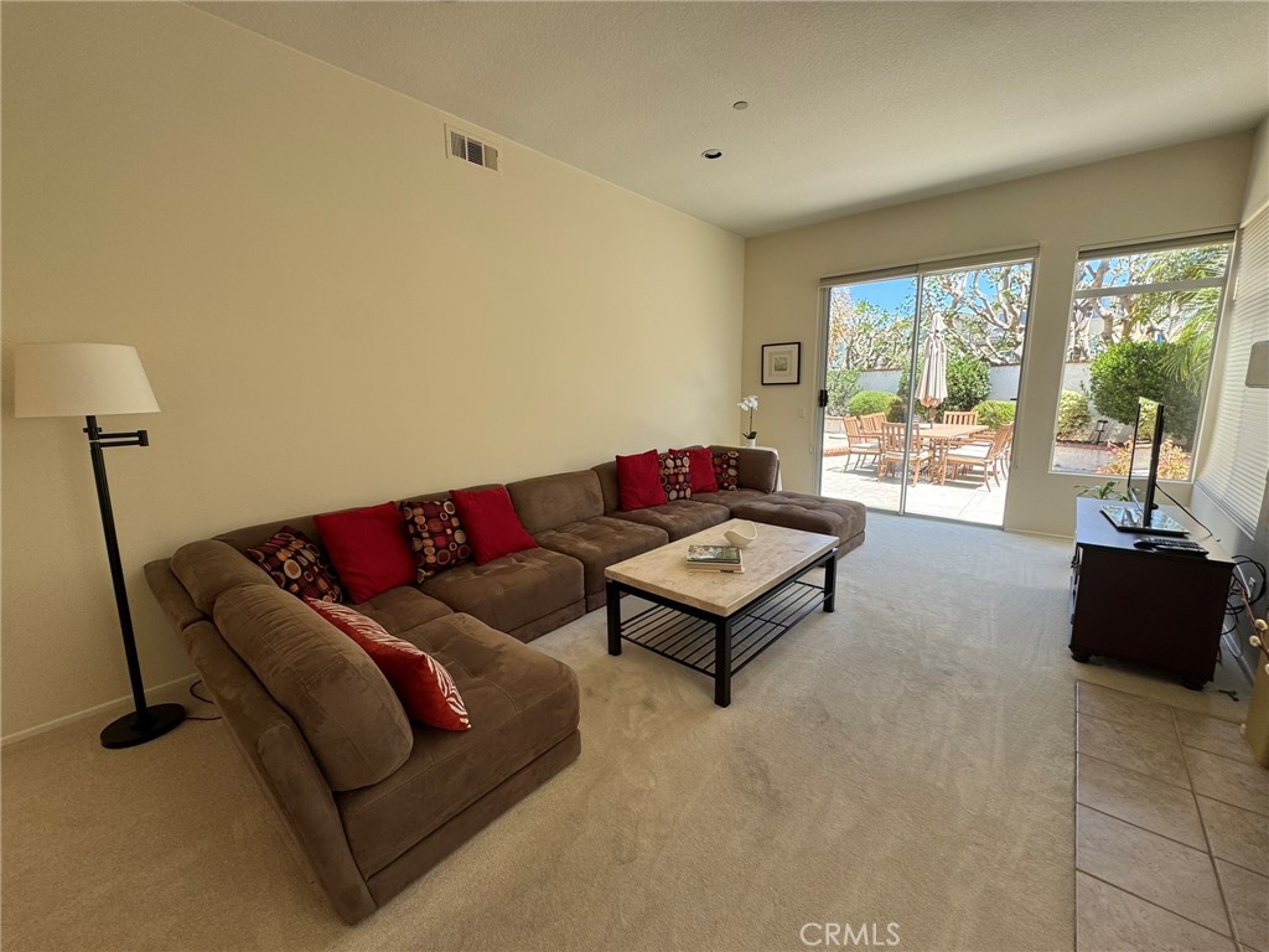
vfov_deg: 85.7
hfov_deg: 102.1
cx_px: 634
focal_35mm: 14
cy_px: 476
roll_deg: +0.4
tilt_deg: -10.4
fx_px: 513
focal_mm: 2.22
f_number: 2.2
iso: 40
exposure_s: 1/99
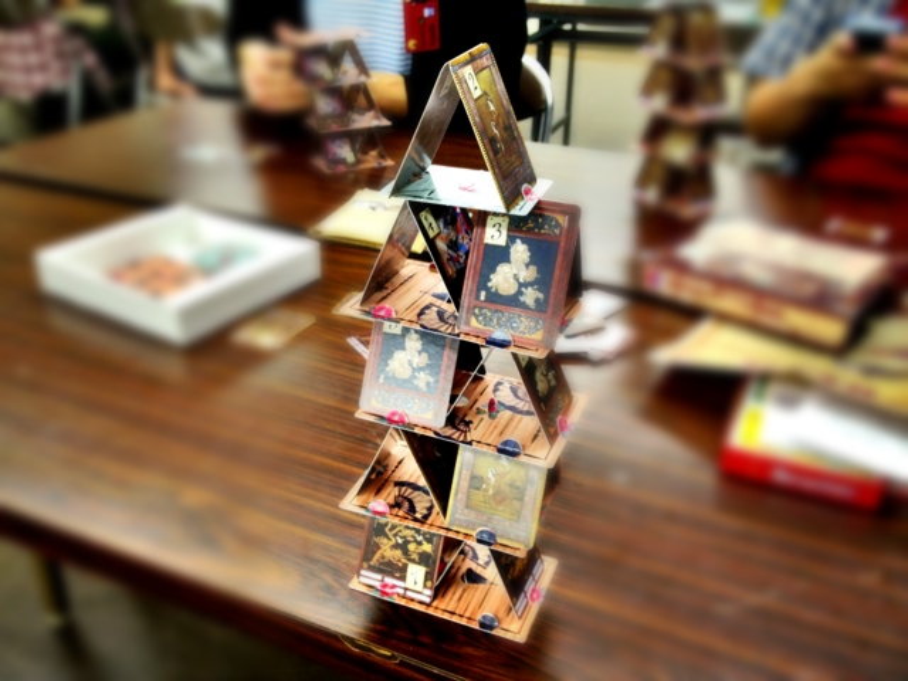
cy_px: 340
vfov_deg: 40.7
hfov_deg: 52.6
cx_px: 454
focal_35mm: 35
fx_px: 918
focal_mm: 4.28
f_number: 2.4
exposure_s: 1/20
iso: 64
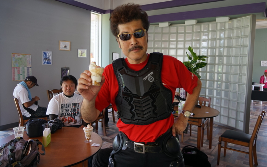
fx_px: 204
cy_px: 77
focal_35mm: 28
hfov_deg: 66.5
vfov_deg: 44.5
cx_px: 132
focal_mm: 18
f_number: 4
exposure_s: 1/60
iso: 200
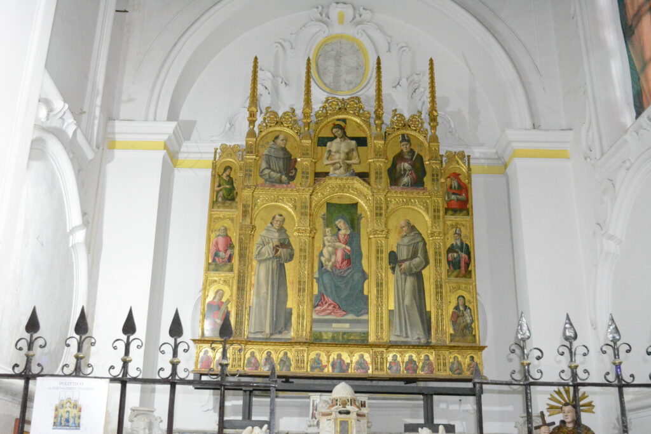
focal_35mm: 39
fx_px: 705
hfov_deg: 49.5
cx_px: 326
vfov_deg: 34.2
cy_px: 217
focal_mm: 26
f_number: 5.6
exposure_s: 1/200
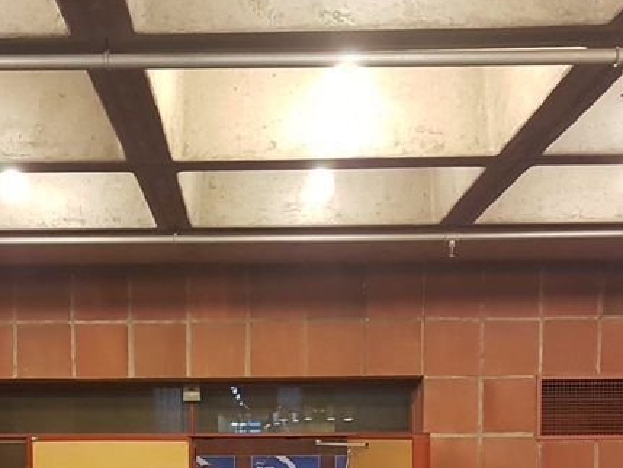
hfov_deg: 31.0
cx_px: 208
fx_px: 1116
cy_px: 538
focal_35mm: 62
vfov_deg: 22.1
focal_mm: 4.2
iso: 160
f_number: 1.7
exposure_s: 1/25
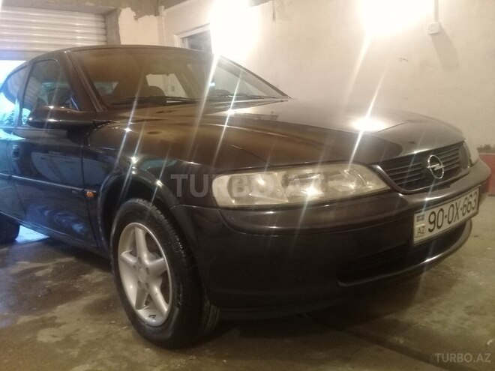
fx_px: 443
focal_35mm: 31
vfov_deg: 45.4
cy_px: 186
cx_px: 248
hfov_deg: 58.4
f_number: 2.2
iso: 200
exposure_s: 1/20
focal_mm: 3.3
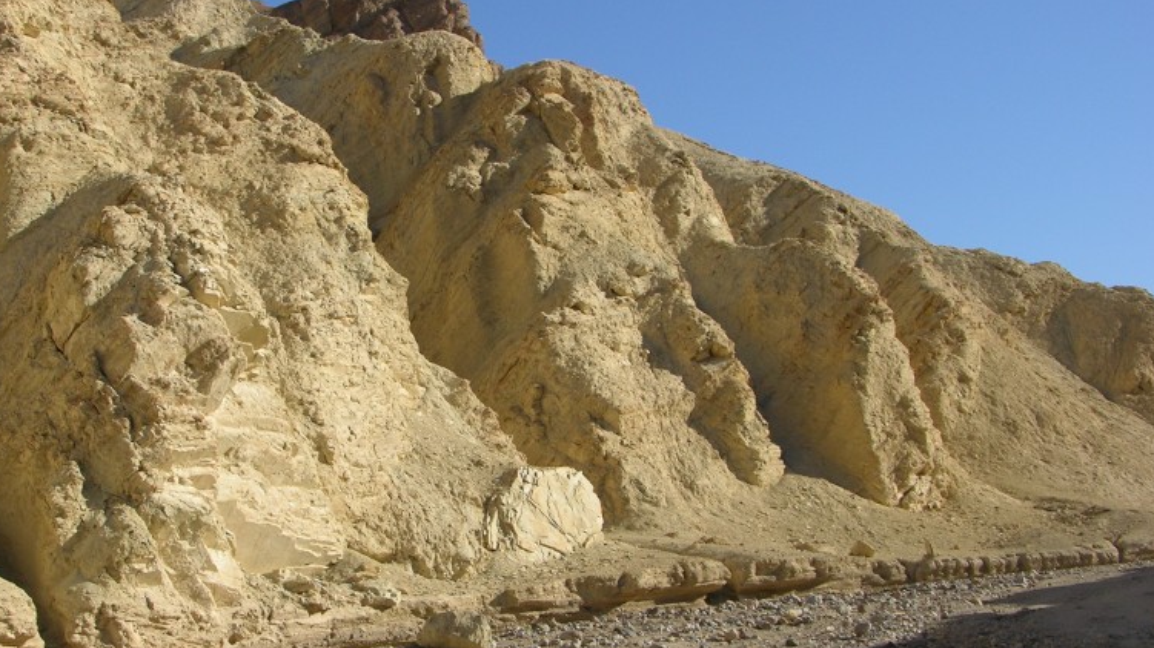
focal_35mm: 52
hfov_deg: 39.6
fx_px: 1591
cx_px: 421
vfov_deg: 23.0
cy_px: 365
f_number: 6.3
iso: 50
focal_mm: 8.9
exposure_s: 1/234
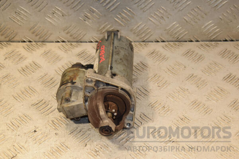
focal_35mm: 78
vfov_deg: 17.5
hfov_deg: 26.0
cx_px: 120
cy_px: 80
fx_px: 518
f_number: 6.3
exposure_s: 1/200
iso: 800
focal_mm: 52
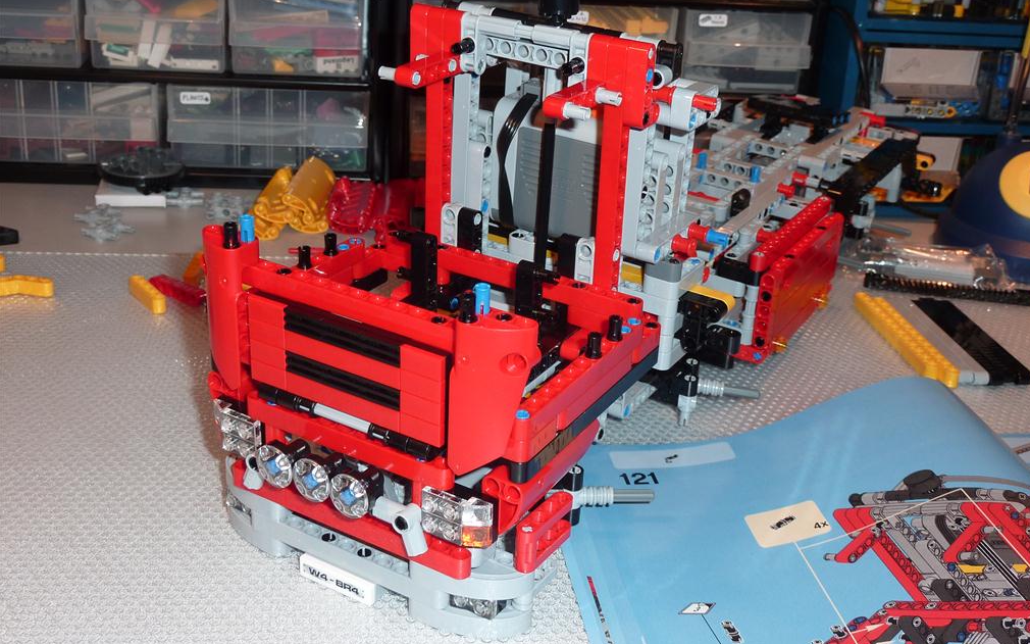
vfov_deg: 29.8
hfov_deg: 46.2
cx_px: 520
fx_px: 1207
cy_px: 274
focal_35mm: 43
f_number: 3.6
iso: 100
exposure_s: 1/30
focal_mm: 6.5
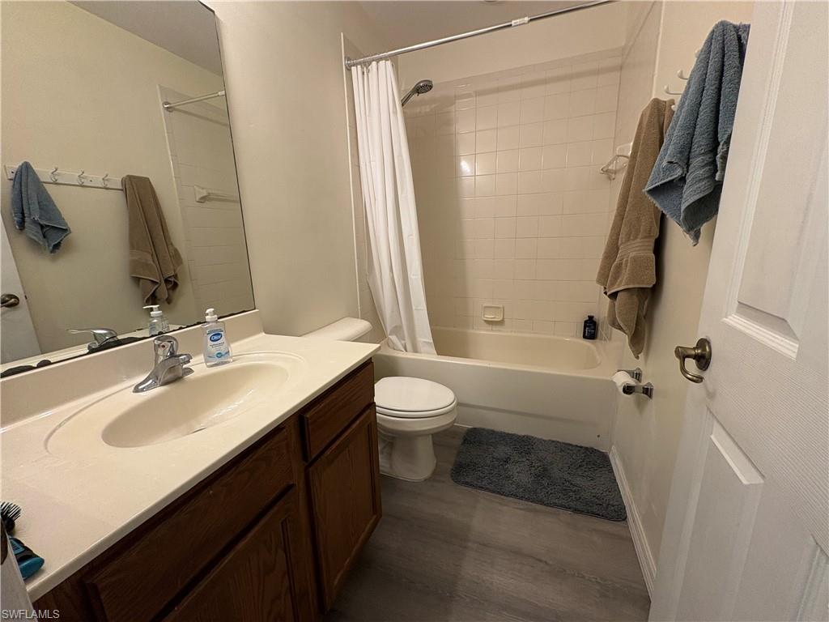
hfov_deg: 102.1
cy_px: 311
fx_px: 335
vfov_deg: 85.7
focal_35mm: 14
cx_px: 414
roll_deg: +2.2
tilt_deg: -12.2
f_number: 2.2
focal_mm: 2.22
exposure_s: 1/60
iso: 160
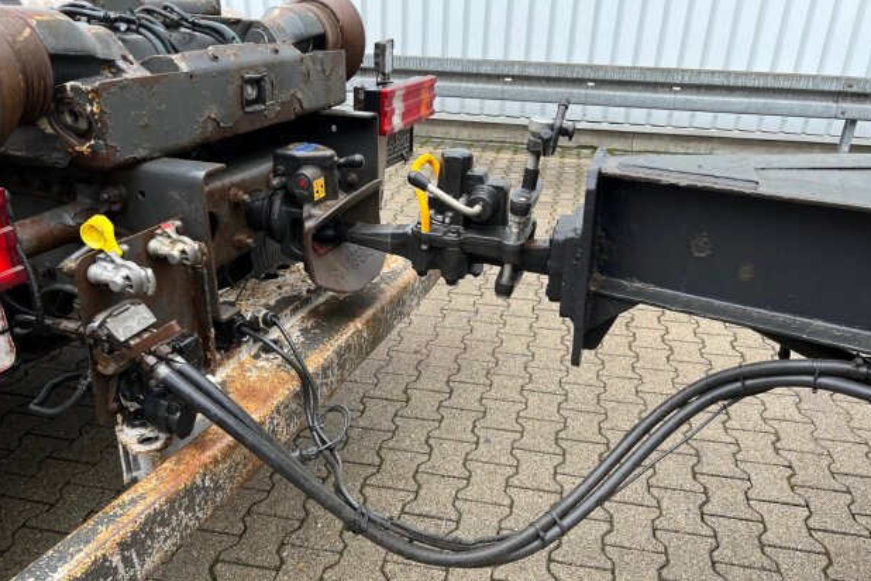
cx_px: 438
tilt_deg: -25.5
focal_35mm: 28
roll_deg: -1.0
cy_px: 337
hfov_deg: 65.5
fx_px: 677
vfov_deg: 46.2
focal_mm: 5.7
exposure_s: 1/121
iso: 80
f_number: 1.5
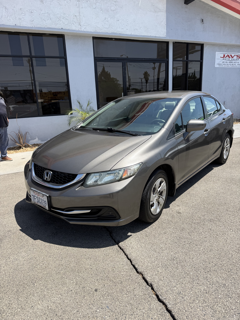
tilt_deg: -14.8
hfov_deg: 56.8
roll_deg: +2.2
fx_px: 222
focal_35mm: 24
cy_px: 160
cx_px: 120
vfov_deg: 71.6
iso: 80
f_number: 1.78
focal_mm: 6.76
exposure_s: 1/3021
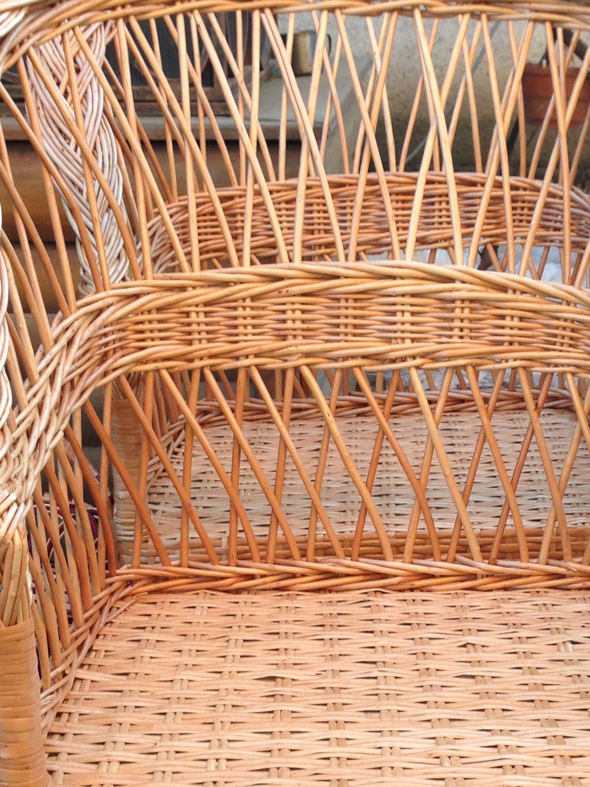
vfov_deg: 27.5
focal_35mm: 70
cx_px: 411
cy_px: 550
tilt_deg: -21.2
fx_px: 1591
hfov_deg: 20.9
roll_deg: -1.1
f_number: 2.4
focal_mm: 4.12
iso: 50
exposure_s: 1/120
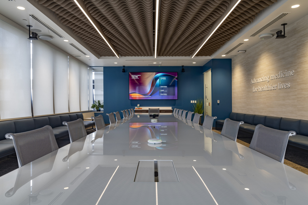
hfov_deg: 76.1
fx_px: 197
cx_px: 154
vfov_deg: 55.1
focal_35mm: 23
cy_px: 102
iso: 50
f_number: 18
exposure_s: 1.3
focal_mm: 23
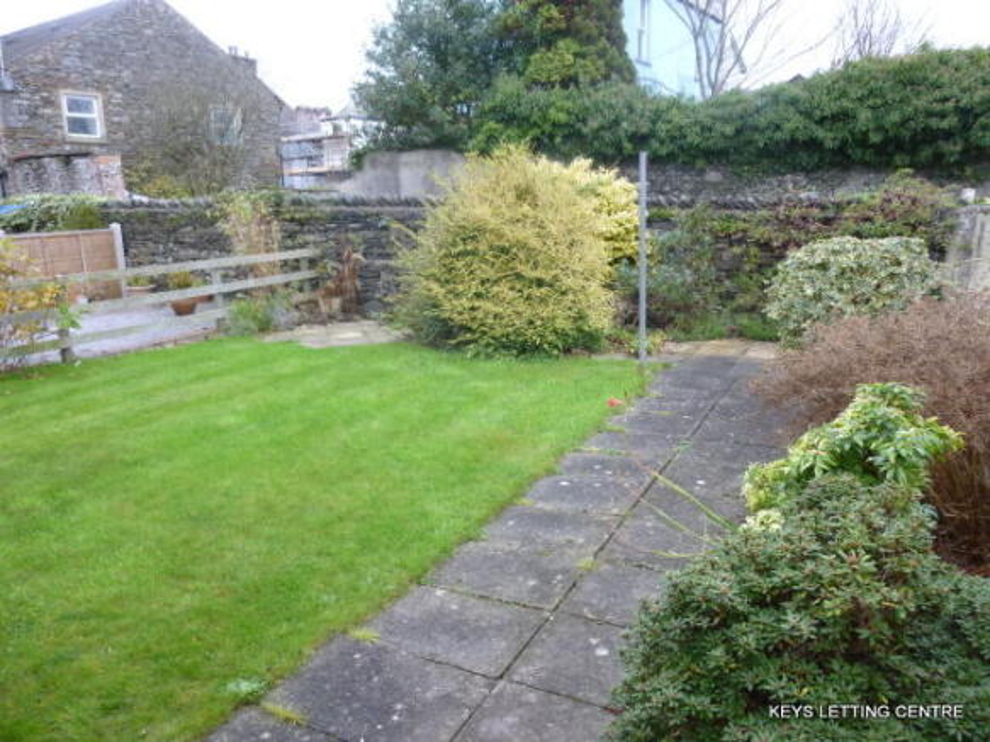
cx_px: 495
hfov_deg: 69.4
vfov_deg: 54.9
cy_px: 371
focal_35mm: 25
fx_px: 715
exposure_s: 1/60
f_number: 3.1
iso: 200
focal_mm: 4.5
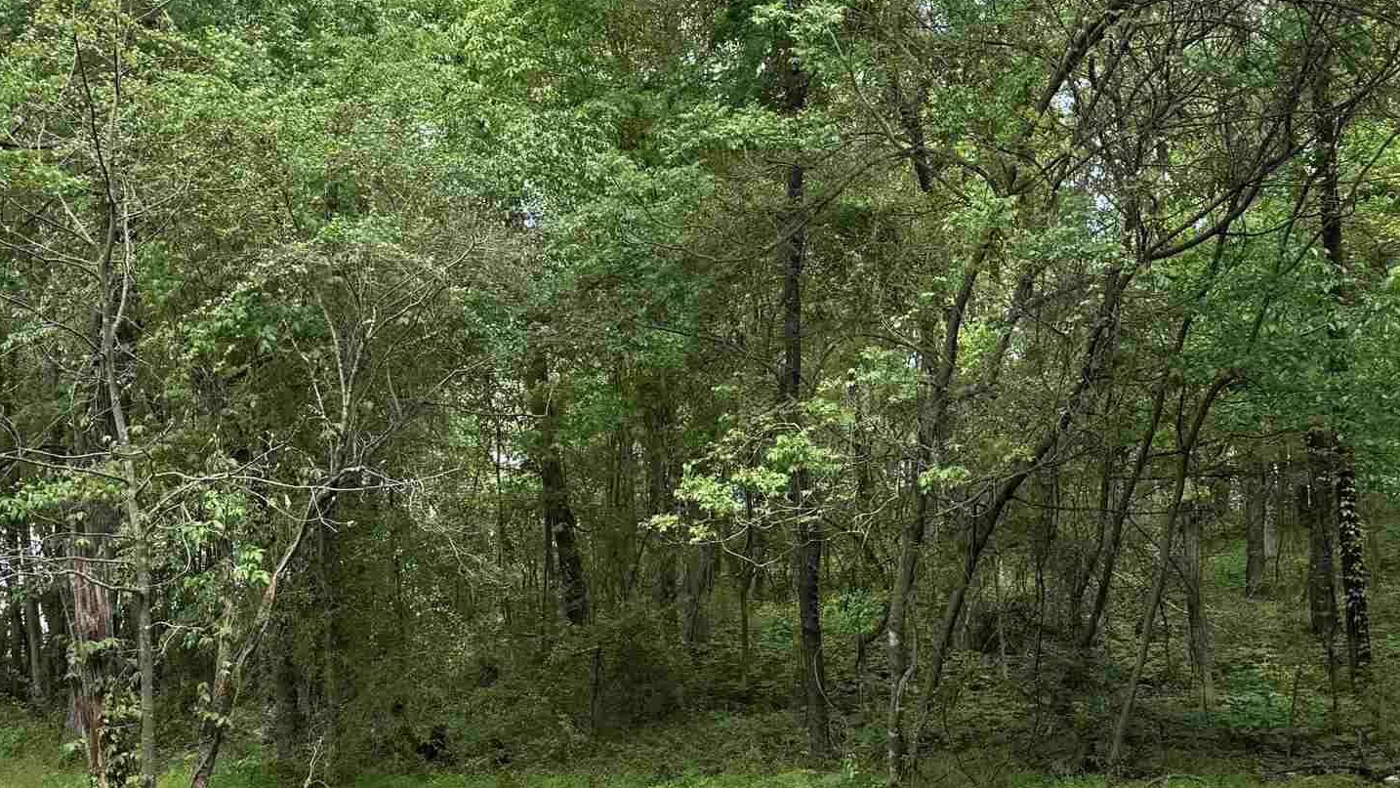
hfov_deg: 37.2
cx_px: 668
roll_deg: +0.1
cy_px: 462
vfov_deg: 21.4
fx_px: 2079
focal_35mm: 56
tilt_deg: -1.7
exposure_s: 1/567
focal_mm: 6.76
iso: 80
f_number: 1.78
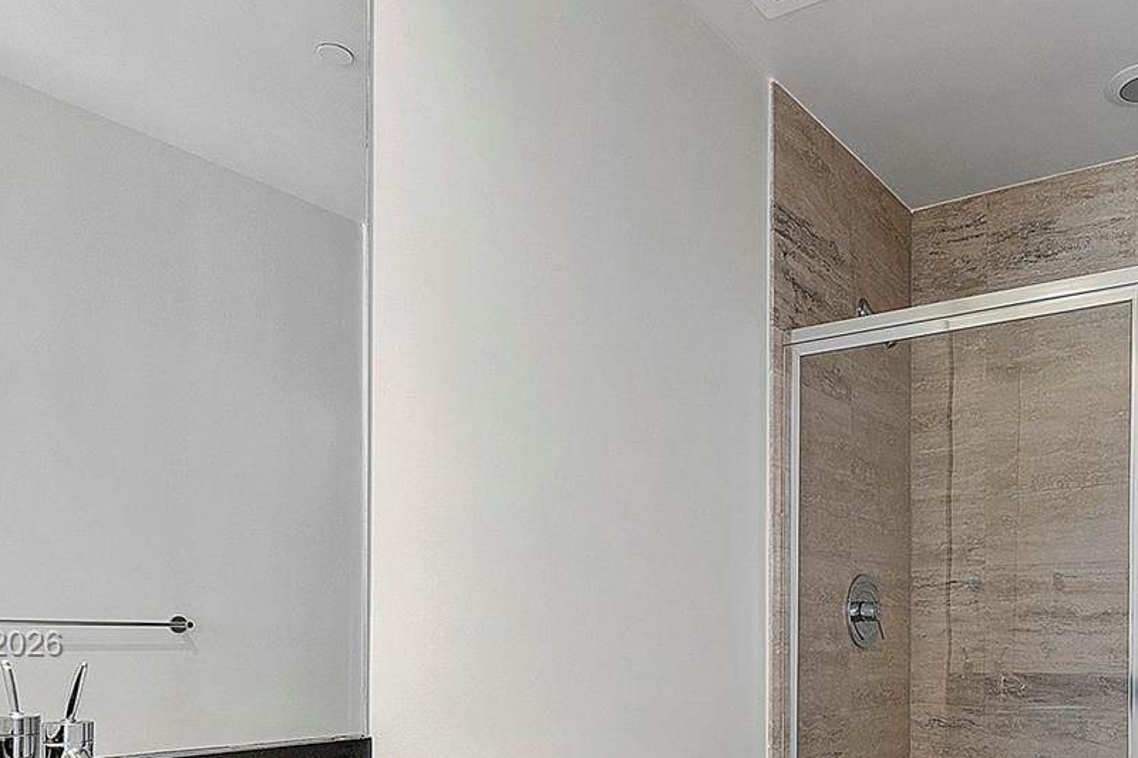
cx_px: 757
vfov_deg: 41.0
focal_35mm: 30
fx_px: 948
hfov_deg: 60.5
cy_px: 646
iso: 250
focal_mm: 10
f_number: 6.3
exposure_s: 1/6
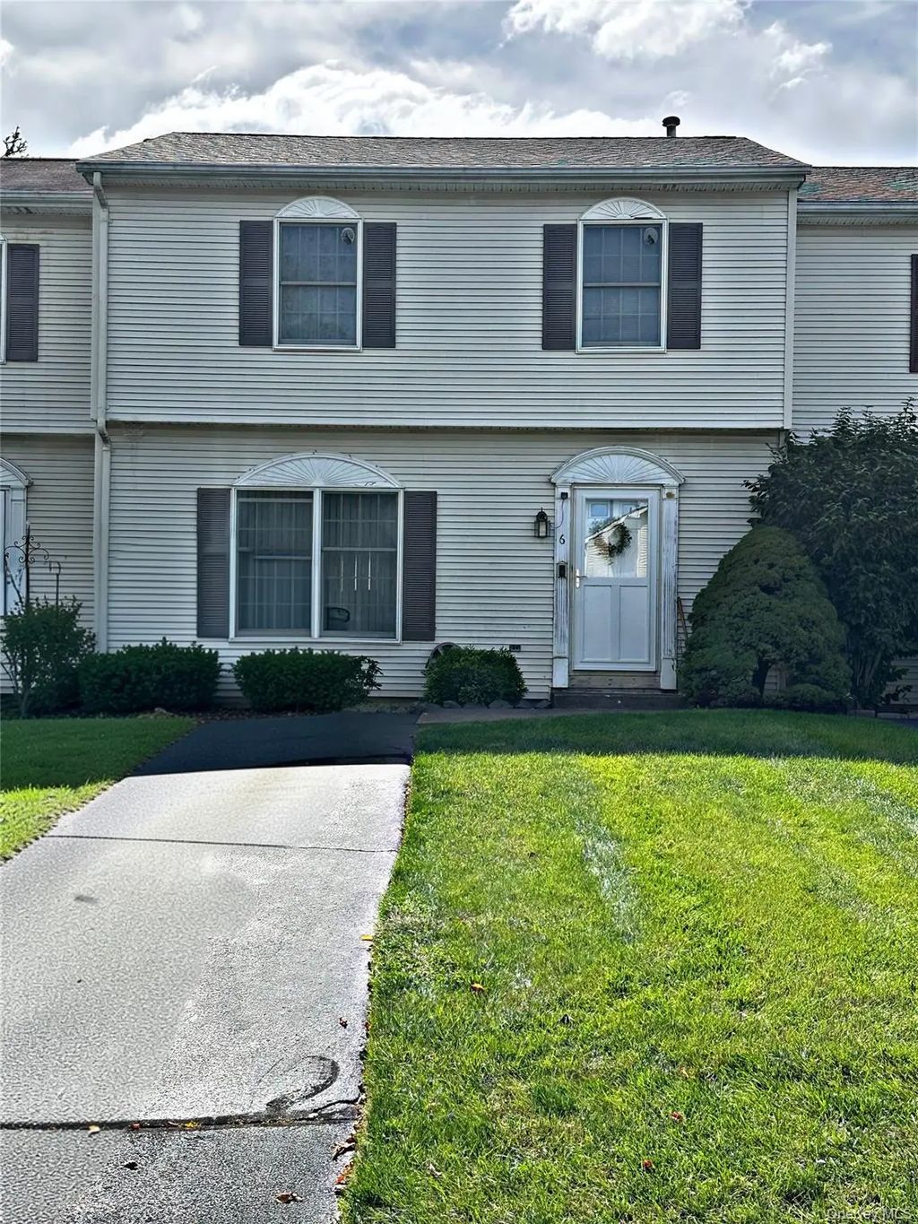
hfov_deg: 33.6
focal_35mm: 43
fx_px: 1520
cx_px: 459
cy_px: 612
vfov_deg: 43.8
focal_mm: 6.86
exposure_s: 1/3861
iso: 80
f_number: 1.78
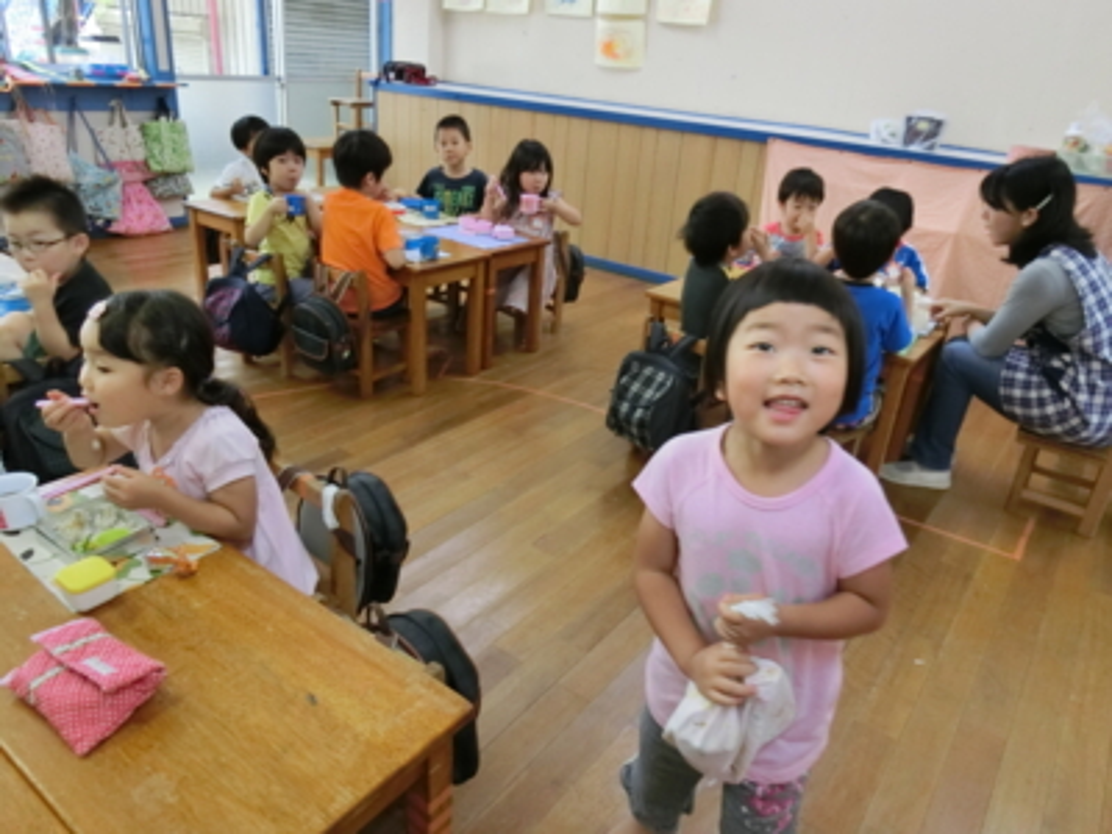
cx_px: 556
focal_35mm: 25
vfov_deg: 54.9
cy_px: 417
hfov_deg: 69.4
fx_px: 803
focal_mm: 4.5
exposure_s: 1/80
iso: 400
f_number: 3.5
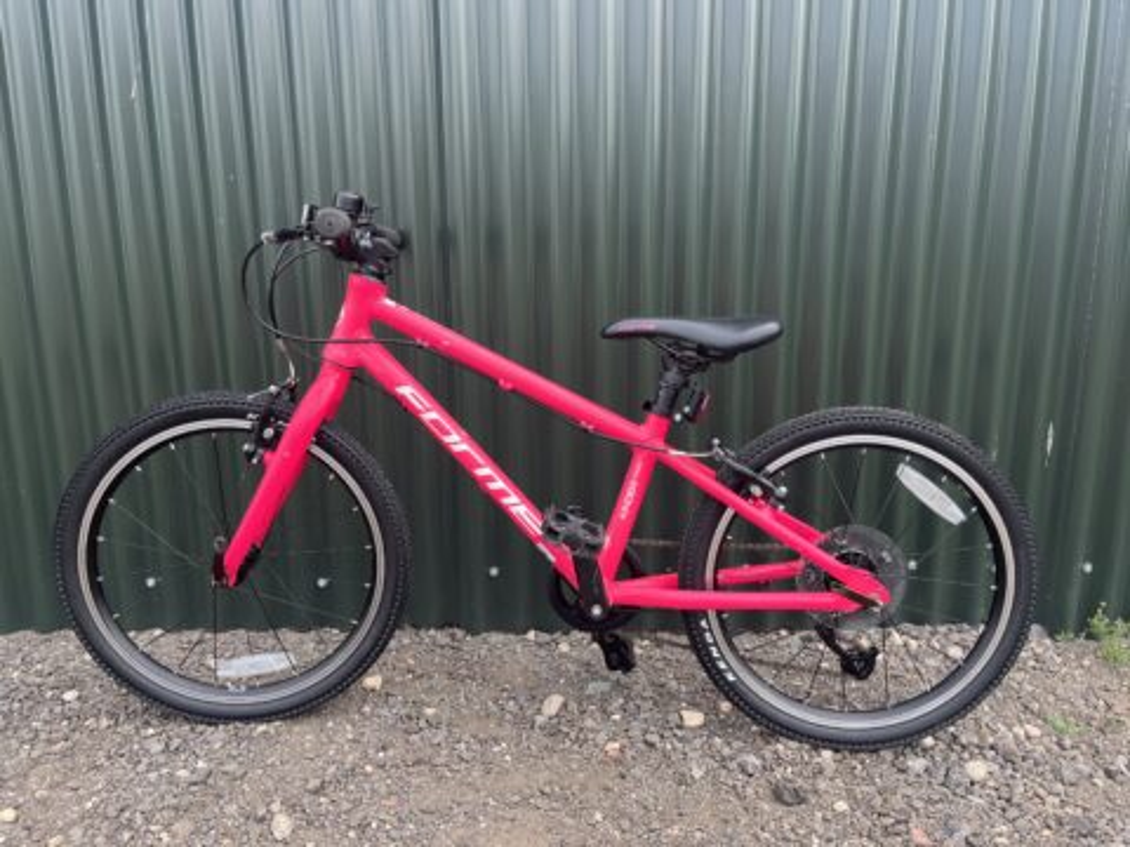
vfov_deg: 53.1
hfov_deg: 67.3
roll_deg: +0.9
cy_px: 424
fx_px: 849
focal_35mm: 26
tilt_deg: -10.8
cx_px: 565
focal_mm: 5.1
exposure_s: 1/487
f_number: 1.6
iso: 50
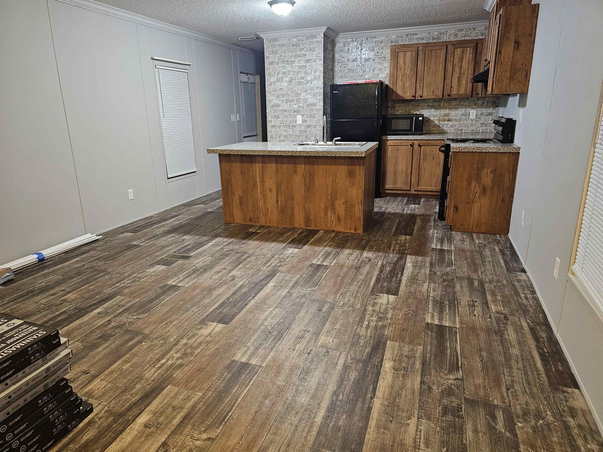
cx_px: 302
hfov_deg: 73.9
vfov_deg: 58.9
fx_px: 401
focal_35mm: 23
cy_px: 226
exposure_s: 1/40
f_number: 1.7
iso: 500
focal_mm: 6.3
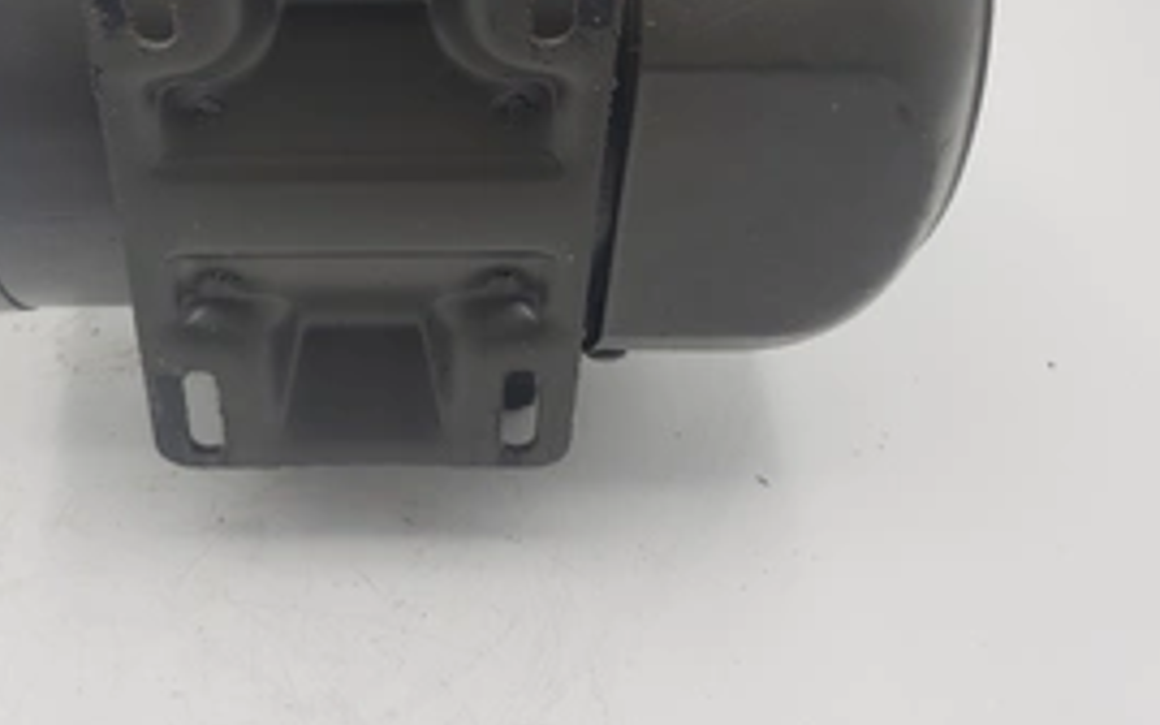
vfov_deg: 30.2
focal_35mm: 41
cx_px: 367
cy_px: 104
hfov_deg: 47.3
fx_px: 1296
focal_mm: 4.3
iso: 50
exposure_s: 1/164
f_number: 1.5
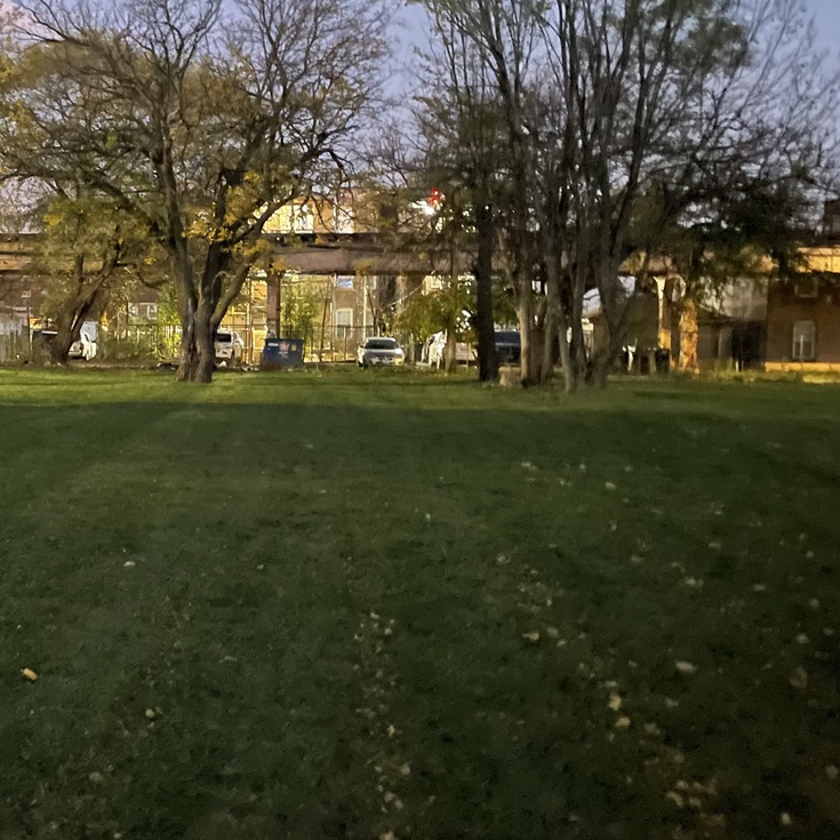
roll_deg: -0.7
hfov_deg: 35.7
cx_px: 115
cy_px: 395
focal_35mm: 45
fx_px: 1235
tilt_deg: -2.2
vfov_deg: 37.5
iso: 1600
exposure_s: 1/8
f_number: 1.6
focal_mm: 4.2
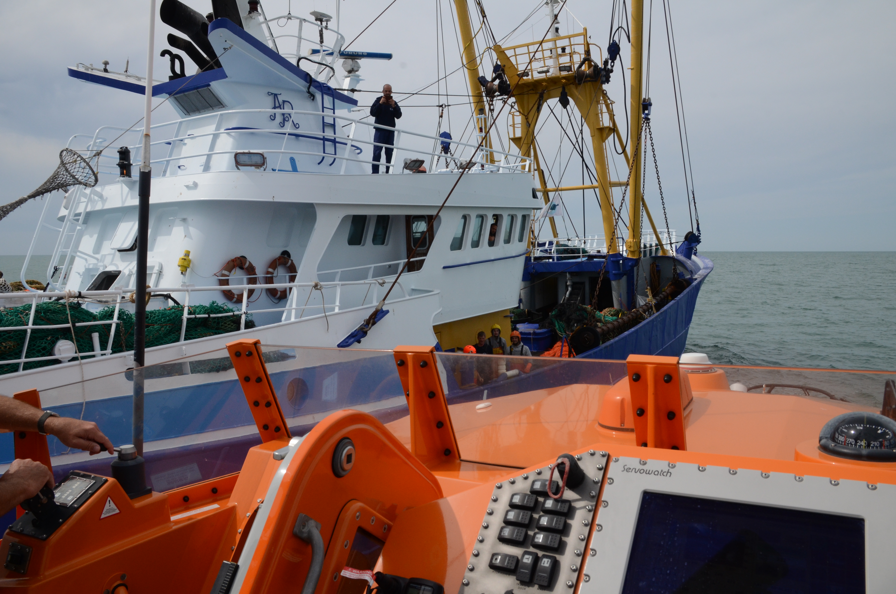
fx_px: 671
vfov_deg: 47.7
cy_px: 297
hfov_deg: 67.5
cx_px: 448
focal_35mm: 27
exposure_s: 1/640
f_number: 13
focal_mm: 18
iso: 500
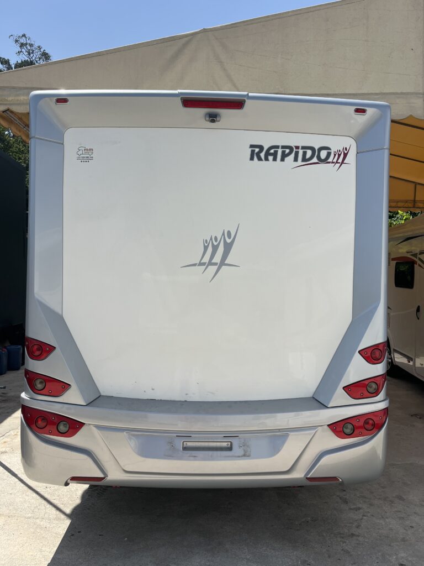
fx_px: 425
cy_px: 283
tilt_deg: +0.9
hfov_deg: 53.1
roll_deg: +2.0
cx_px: 212
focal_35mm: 26
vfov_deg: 67.3
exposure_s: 1/5076
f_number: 1.6
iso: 50
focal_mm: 5.1
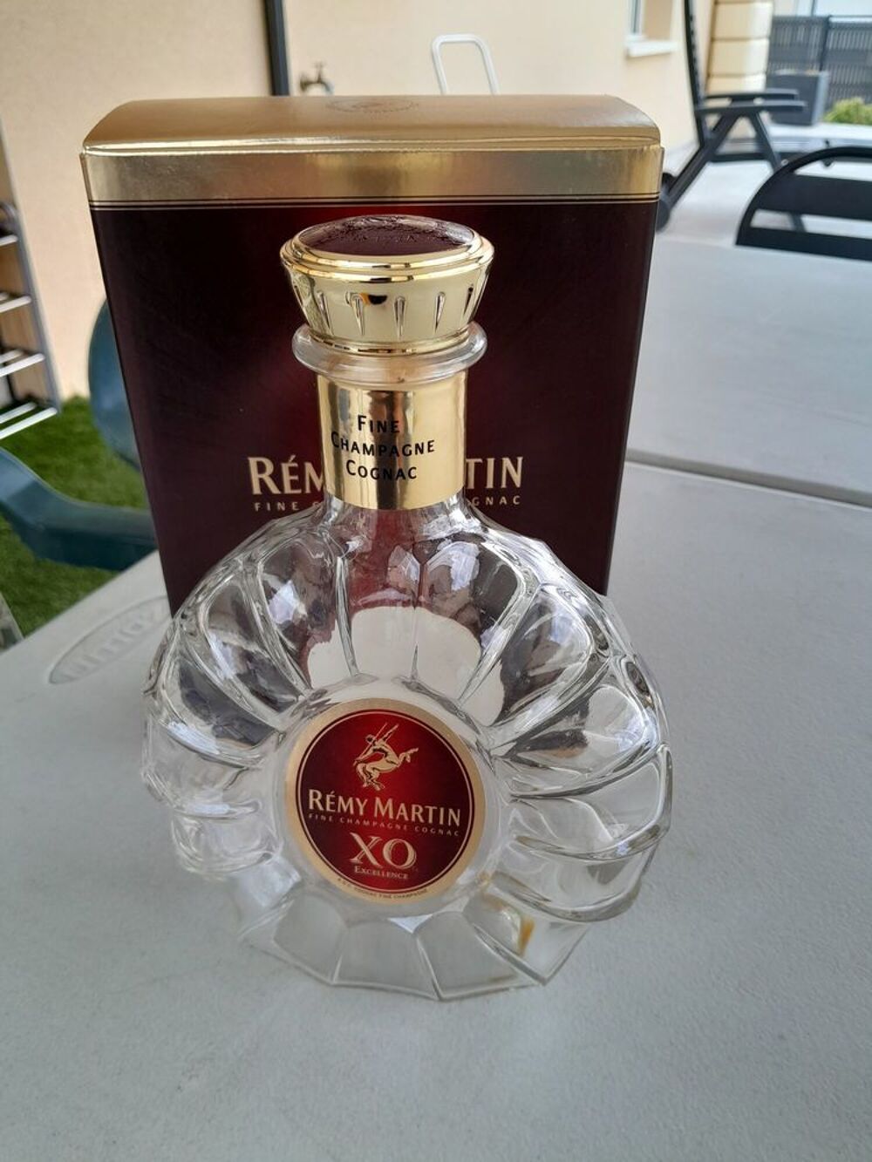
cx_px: 436
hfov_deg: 53.1
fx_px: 873
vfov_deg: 67.3
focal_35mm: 26
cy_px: 581
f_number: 1.8
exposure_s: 1/120
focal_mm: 3.98
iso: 40
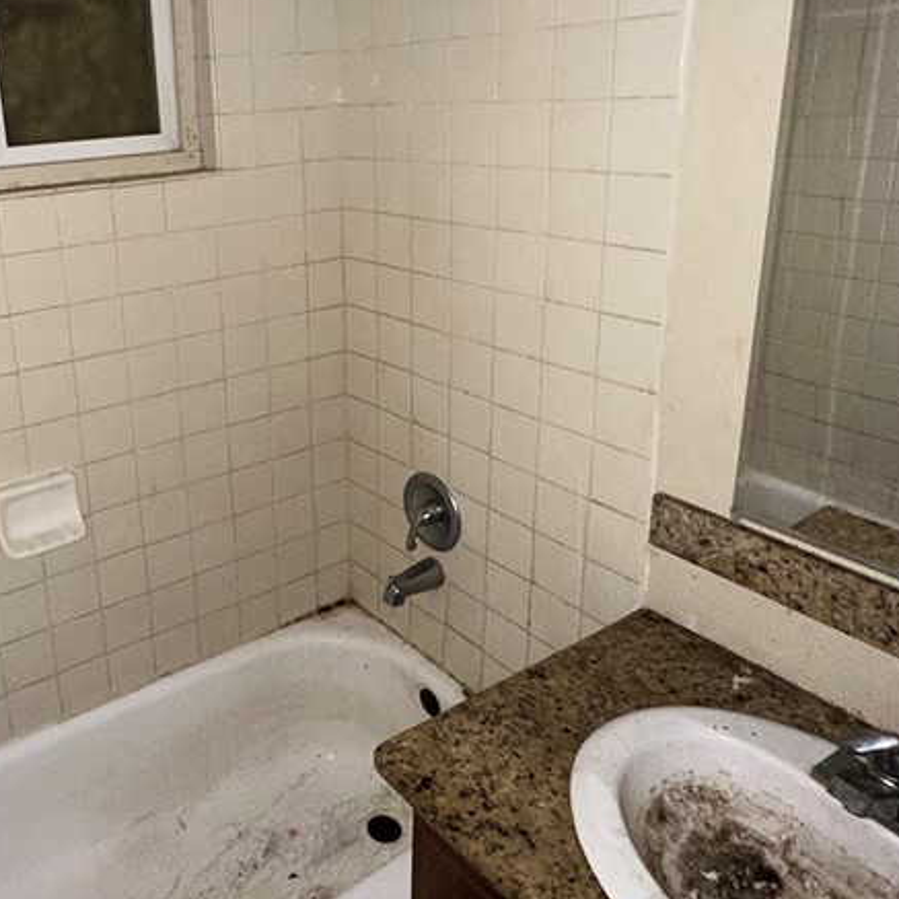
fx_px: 852
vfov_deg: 54.9
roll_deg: +2.7
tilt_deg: -17.5
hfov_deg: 53.4
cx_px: 239
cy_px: 329
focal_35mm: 29
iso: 125
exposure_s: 1/34
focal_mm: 2.22
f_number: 2.2
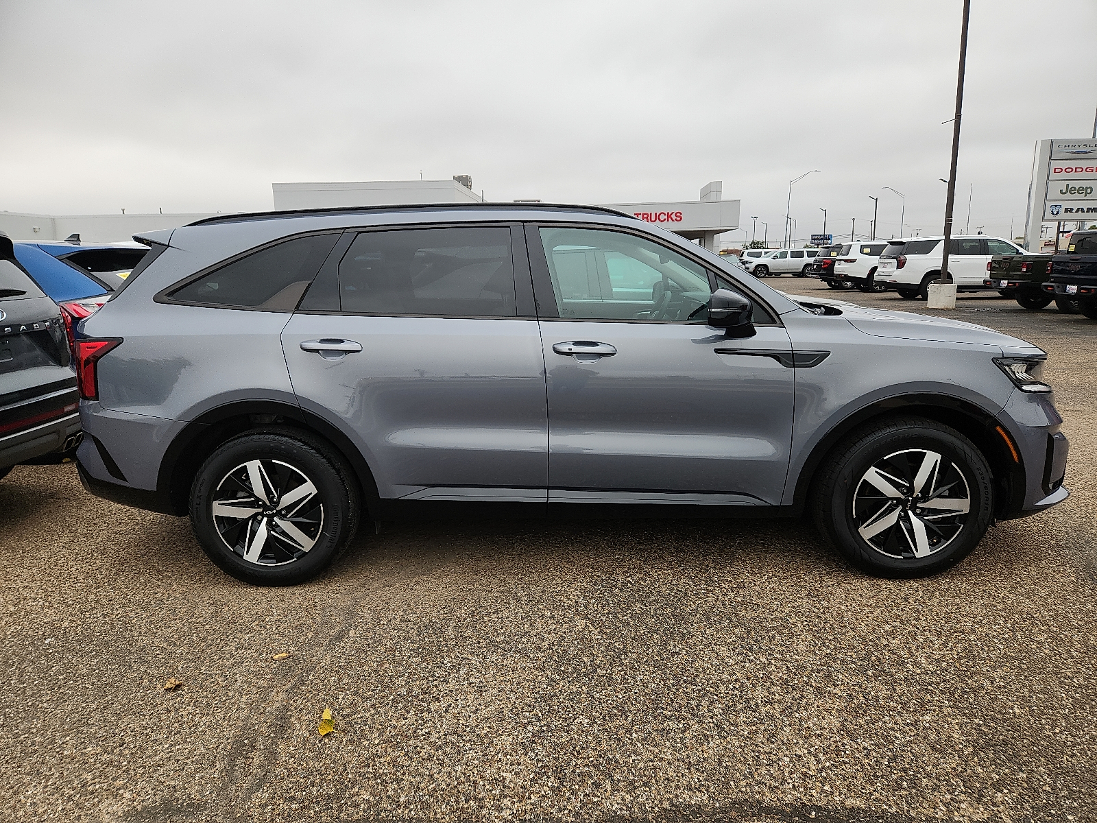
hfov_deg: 73.9
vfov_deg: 58.9
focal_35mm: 23
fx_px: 729
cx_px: 548
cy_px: 412
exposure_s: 1/323
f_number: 1.8
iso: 50
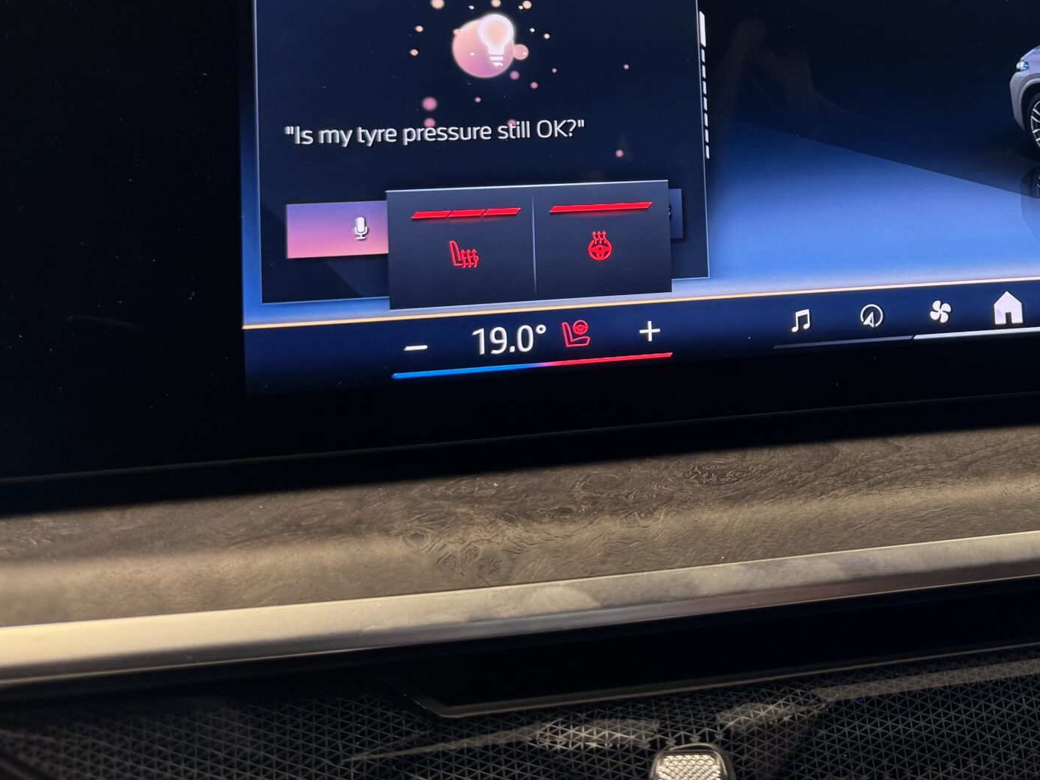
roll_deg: -1.0
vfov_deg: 31.9
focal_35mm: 44
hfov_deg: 40.6
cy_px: 142
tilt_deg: -8.3
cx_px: 878
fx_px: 1322
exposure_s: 1/60
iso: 200
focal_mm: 6.76
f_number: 1.78
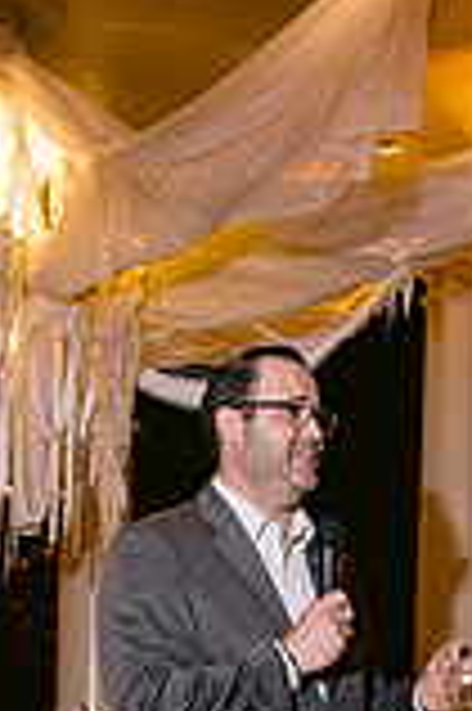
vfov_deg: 24.3
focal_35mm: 80
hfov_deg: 17.0
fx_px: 1577
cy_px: 706
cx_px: 238
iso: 800
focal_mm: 28
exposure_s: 1/100
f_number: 3.2
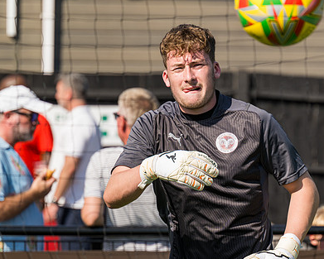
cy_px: 137
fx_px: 2647
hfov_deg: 7.0
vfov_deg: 5.6
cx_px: 274
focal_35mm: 276
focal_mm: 150
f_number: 4
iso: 200
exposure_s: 1/2000
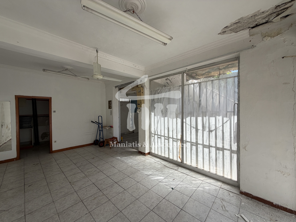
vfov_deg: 85.7
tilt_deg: -1.7
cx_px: 148
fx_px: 120
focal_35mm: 14
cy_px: 111
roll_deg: +0.8
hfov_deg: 102.1
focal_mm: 2.22
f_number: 2.2
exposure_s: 1/502
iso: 40
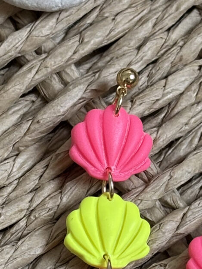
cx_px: 14
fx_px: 1657
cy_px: 231
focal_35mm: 213
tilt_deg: -70.8
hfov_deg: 7.0
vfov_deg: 9.3
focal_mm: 5.96
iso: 64
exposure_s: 1/60
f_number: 1.6
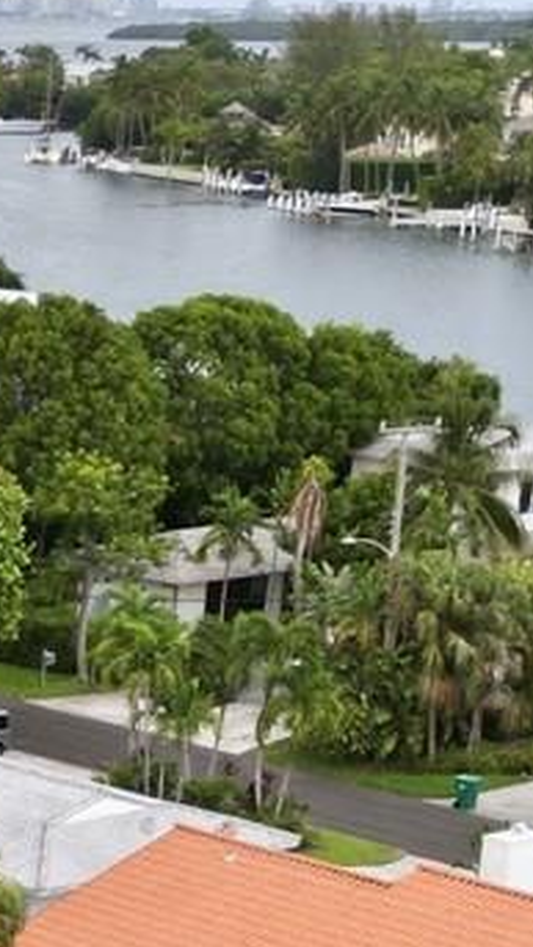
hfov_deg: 9.4
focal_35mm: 122
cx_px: -483
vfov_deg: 16.7
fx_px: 3065
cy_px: 1173
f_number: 1.7
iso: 100
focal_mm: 6.7
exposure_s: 1/640
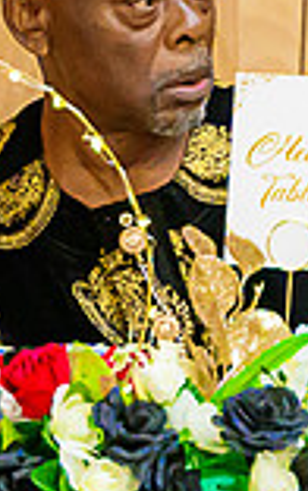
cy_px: -40
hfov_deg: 2.2
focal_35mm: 598
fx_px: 8002
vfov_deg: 3.5
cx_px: -120
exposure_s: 1/125
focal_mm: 75
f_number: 3.2
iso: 2500
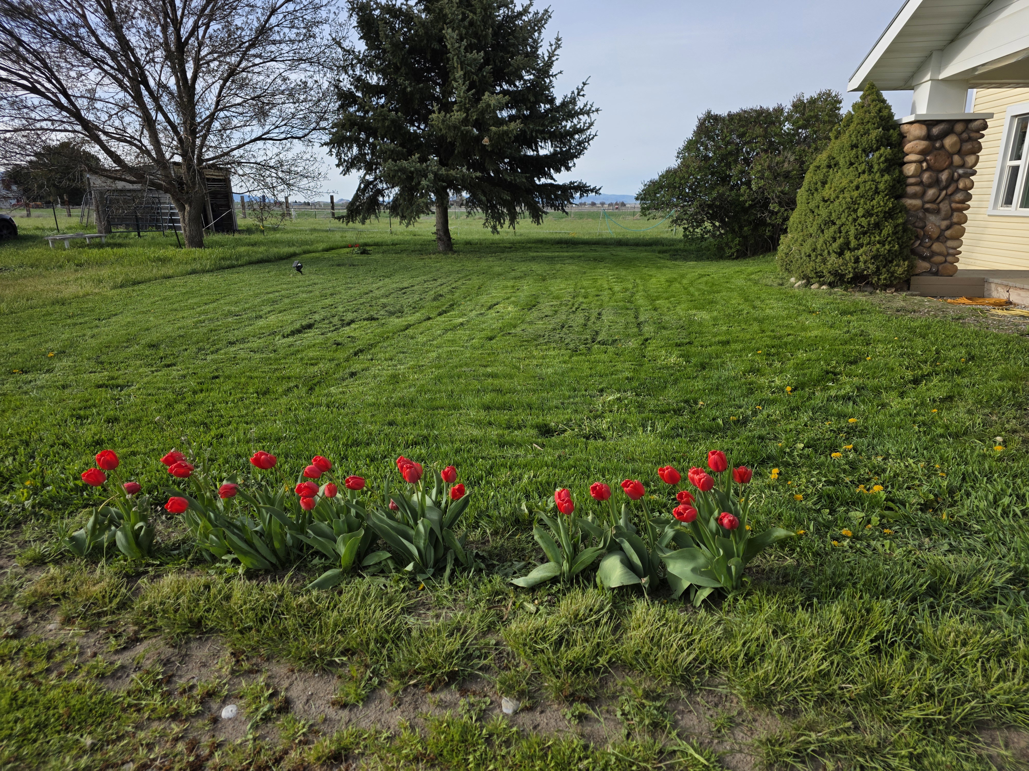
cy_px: 386
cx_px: 514
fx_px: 684
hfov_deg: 73.9
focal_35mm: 23
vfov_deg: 58.9
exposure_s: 1/3493
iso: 80
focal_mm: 6.3
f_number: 1.7
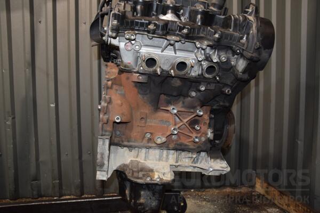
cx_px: 160
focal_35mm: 27
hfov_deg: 67.4
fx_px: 240
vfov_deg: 47.9
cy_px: 106
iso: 800
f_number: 5
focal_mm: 18
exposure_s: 1/60
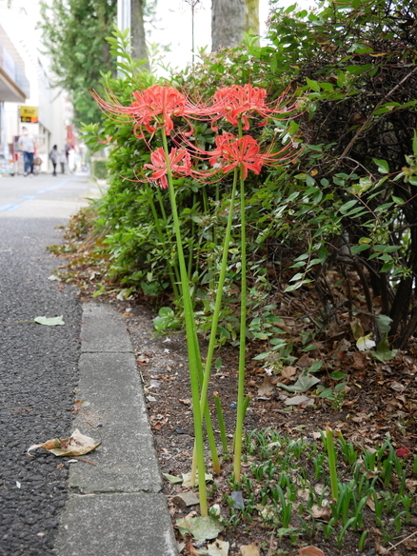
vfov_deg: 50.1
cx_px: 205
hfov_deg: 38.7
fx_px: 594
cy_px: 280
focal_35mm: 37
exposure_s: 1/60
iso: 200
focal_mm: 18
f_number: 3.9
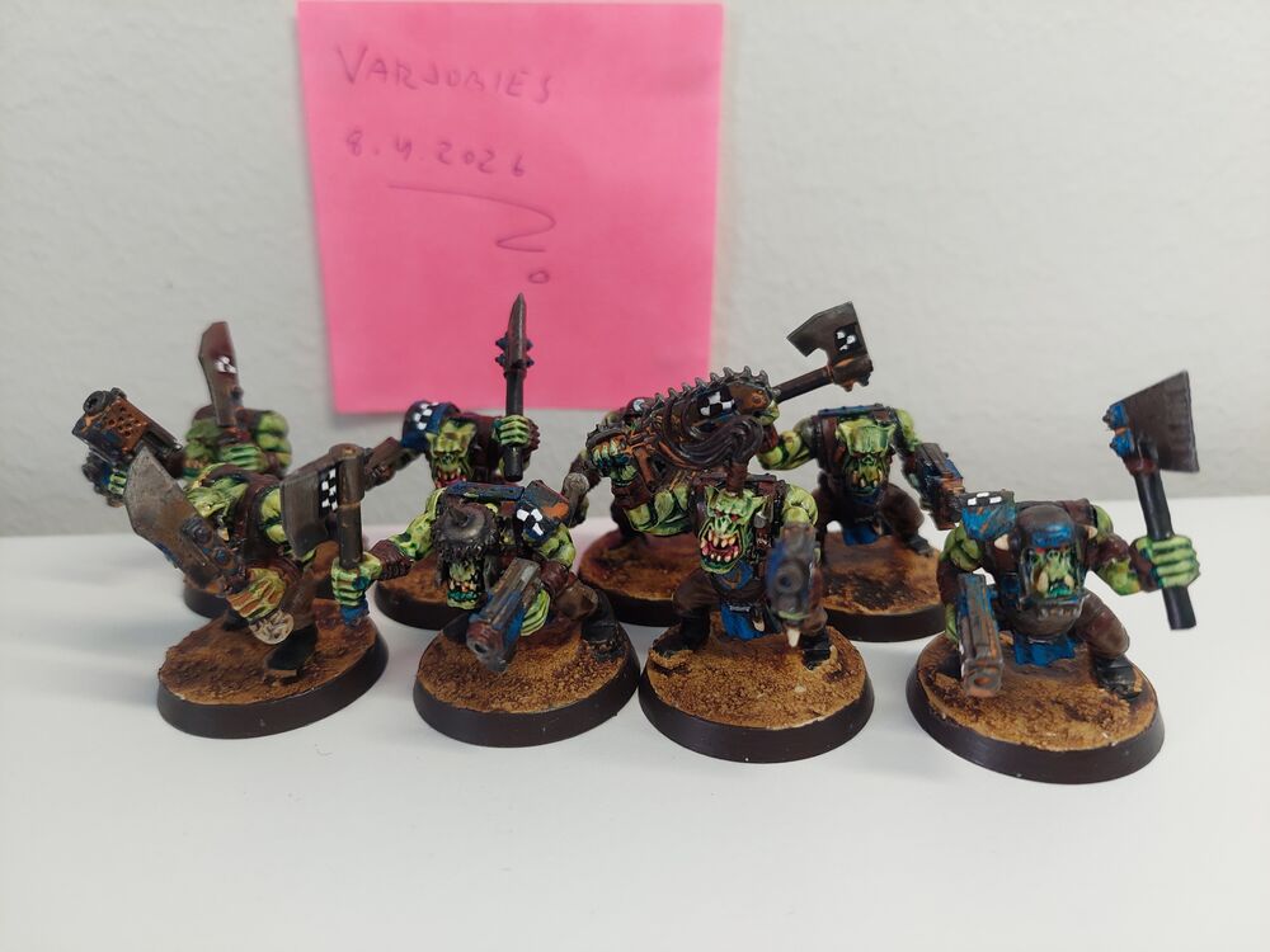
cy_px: 476
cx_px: 635
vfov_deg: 56.8
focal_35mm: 24
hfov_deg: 71.6
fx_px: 881
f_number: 1.8
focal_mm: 5.23
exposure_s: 1/50
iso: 250
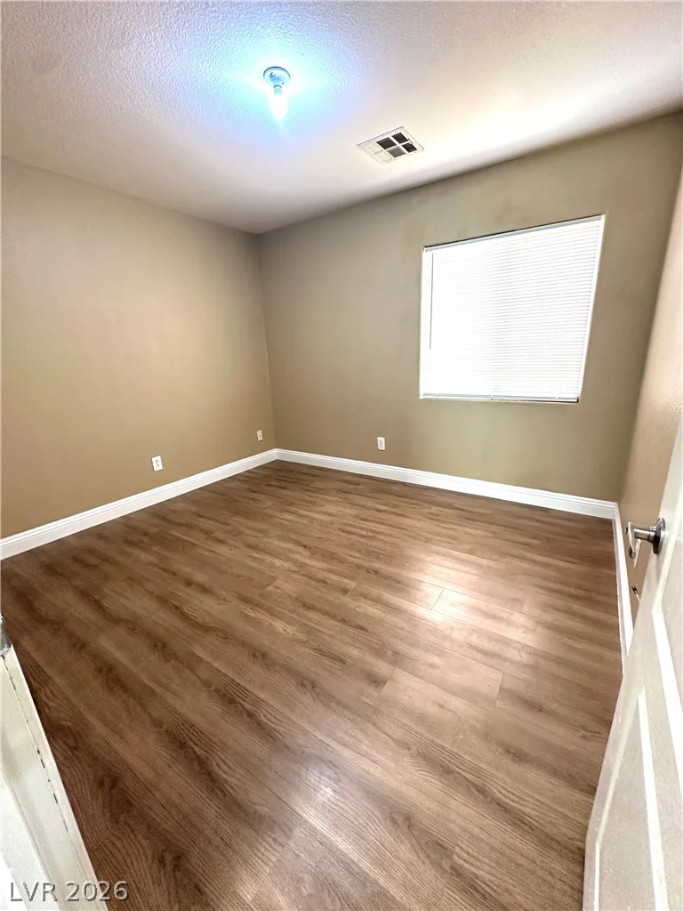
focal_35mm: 14
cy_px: 456
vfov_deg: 102.1
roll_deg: +1.8
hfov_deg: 85.7
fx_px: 368
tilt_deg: -15.4
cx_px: 342
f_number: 2.2
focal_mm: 2.22
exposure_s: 1/60
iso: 320
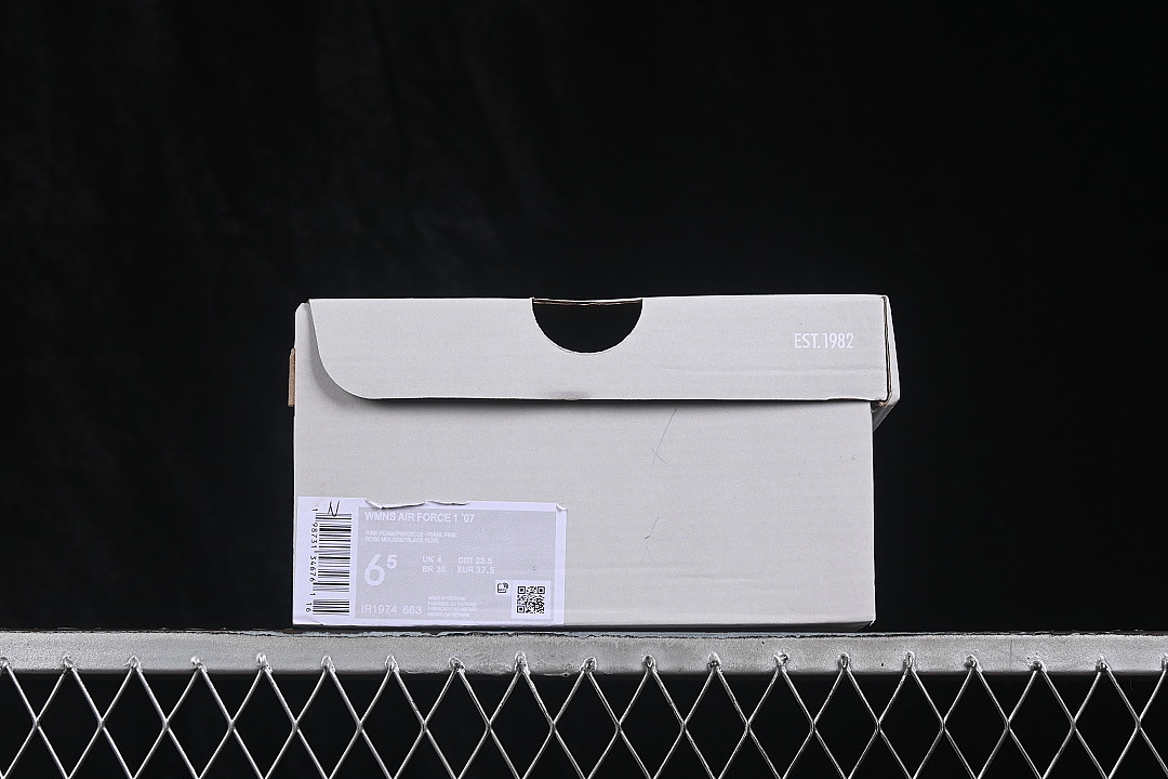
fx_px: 2433
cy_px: 390
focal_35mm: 75
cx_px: 584
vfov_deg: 18.2
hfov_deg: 27.0
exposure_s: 1/80
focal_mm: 50
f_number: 8
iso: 160
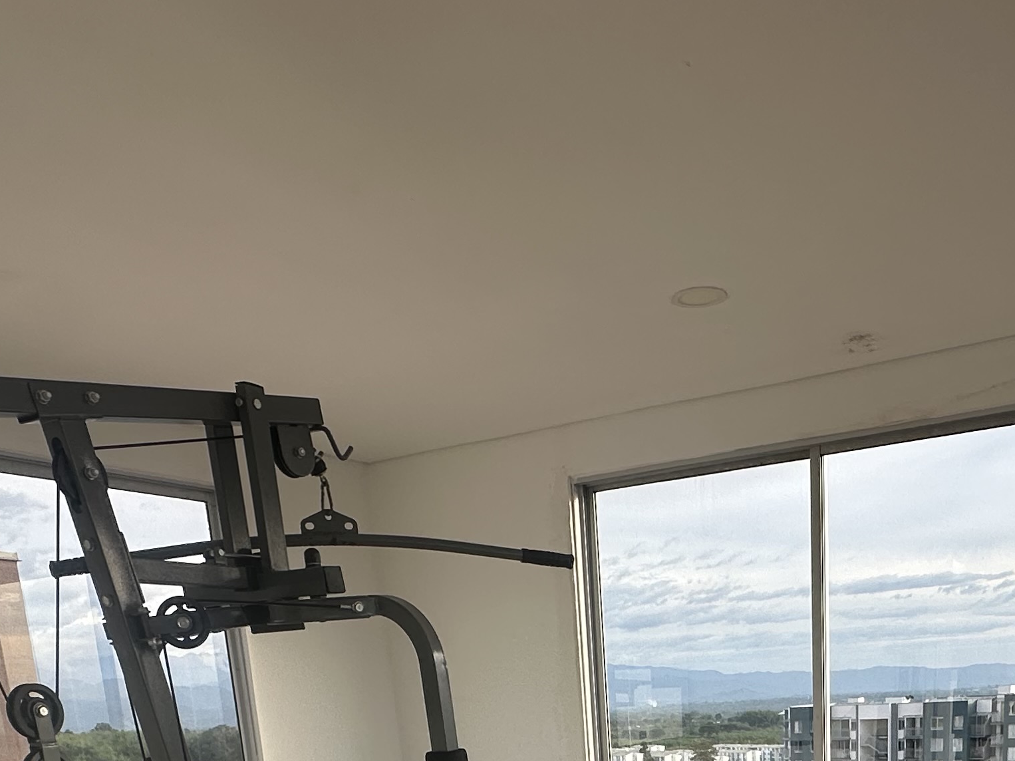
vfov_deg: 30.6
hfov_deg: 49.6
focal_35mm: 37
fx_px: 1085
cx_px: 640
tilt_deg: -16.1
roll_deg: +3.3
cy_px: 984
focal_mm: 2.22
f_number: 2.2
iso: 40
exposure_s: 1/415
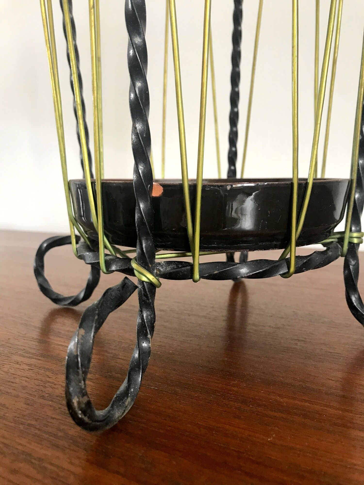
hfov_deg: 49.7
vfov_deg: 63.4
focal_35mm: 28
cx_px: 182
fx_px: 393
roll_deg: +2.5
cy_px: 242
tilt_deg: -7.8
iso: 40
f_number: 1.8
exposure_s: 1/20
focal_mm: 3.99
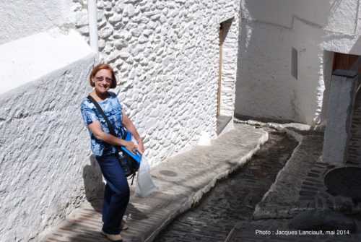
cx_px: 180
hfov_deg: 42.3
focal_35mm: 46
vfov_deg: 29.0
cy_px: 121
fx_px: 467
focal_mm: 31
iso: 100
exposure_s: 1/320
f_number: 9
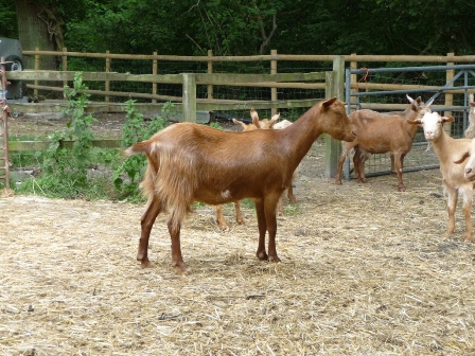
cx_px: 238
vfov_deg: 20.4
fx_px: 988
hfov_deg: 27.0
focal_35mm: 72
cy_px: 178
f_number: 4.6
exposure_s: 1/80
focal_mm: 12.2
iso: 200
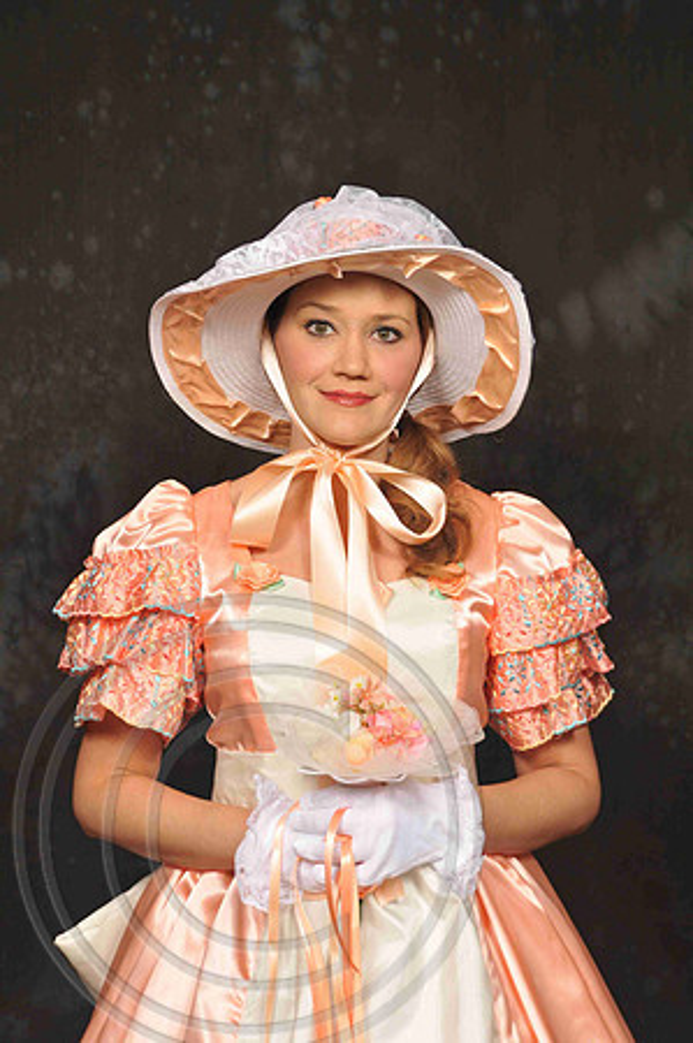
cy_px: 522
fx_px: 2170
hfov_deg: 18.1
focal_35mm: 75
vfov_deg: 27.0
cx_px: 346
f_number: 5.6
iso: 200
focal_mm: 50
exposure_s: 1/125
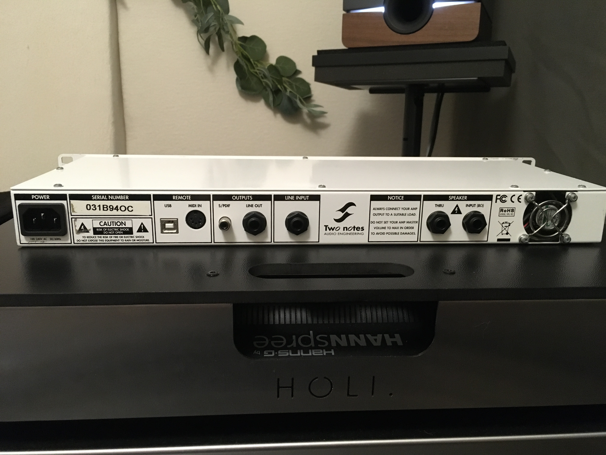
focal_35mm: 29
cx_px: 303
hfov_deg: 61.7
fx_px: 508
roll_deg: -0.8
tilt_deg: -10.6
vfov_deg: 48.2
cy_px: 228
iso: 250
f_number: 2.2
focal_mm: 4.15
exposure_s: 1/17
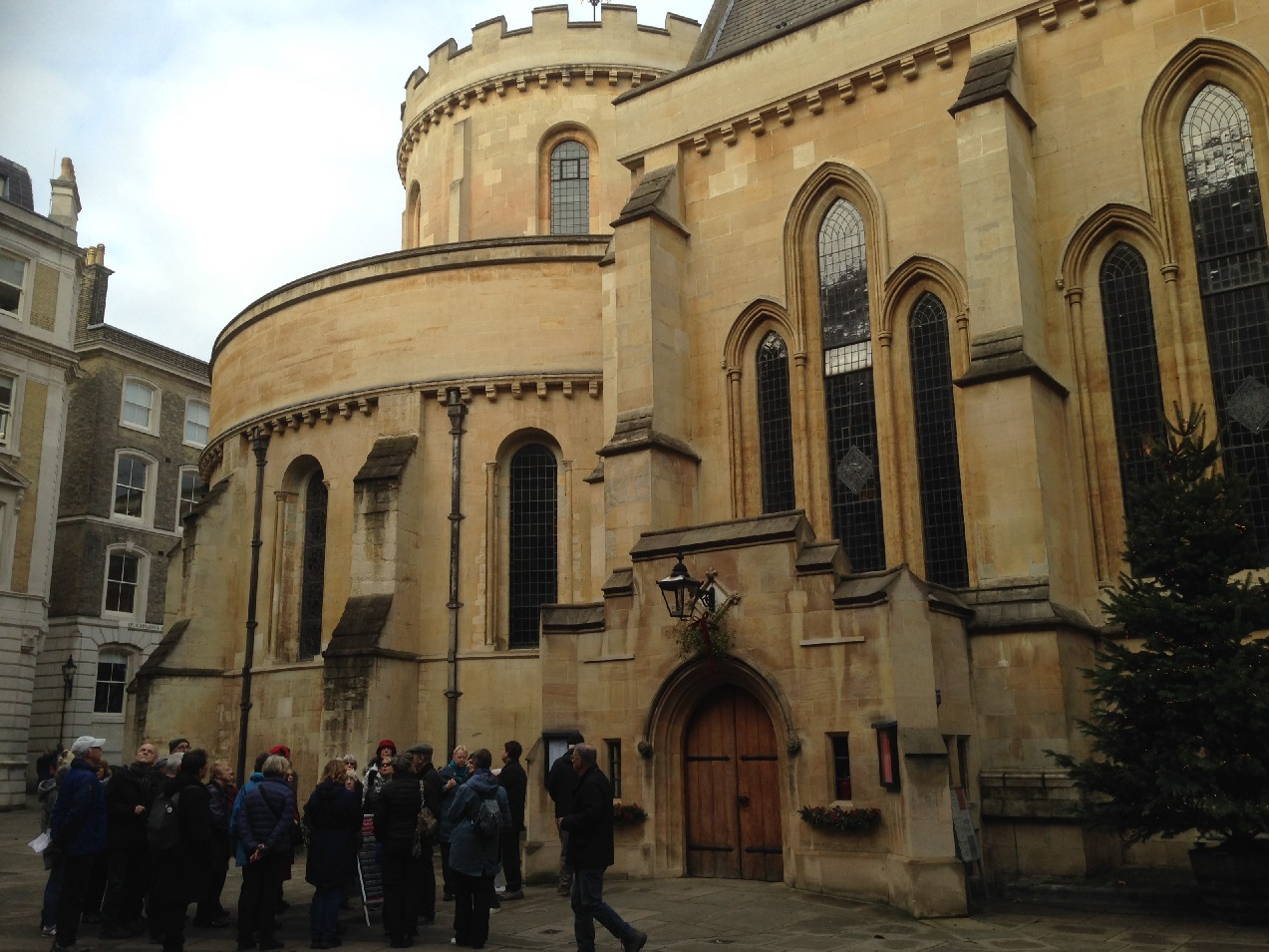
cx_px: 634
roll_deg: +1.0
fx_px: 1210
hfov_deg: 55.3
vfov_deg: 43.0
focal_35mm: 33
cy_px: 476
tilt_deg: +14.1
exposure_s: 1/404
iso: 50
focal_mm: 4.12
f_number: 2.4
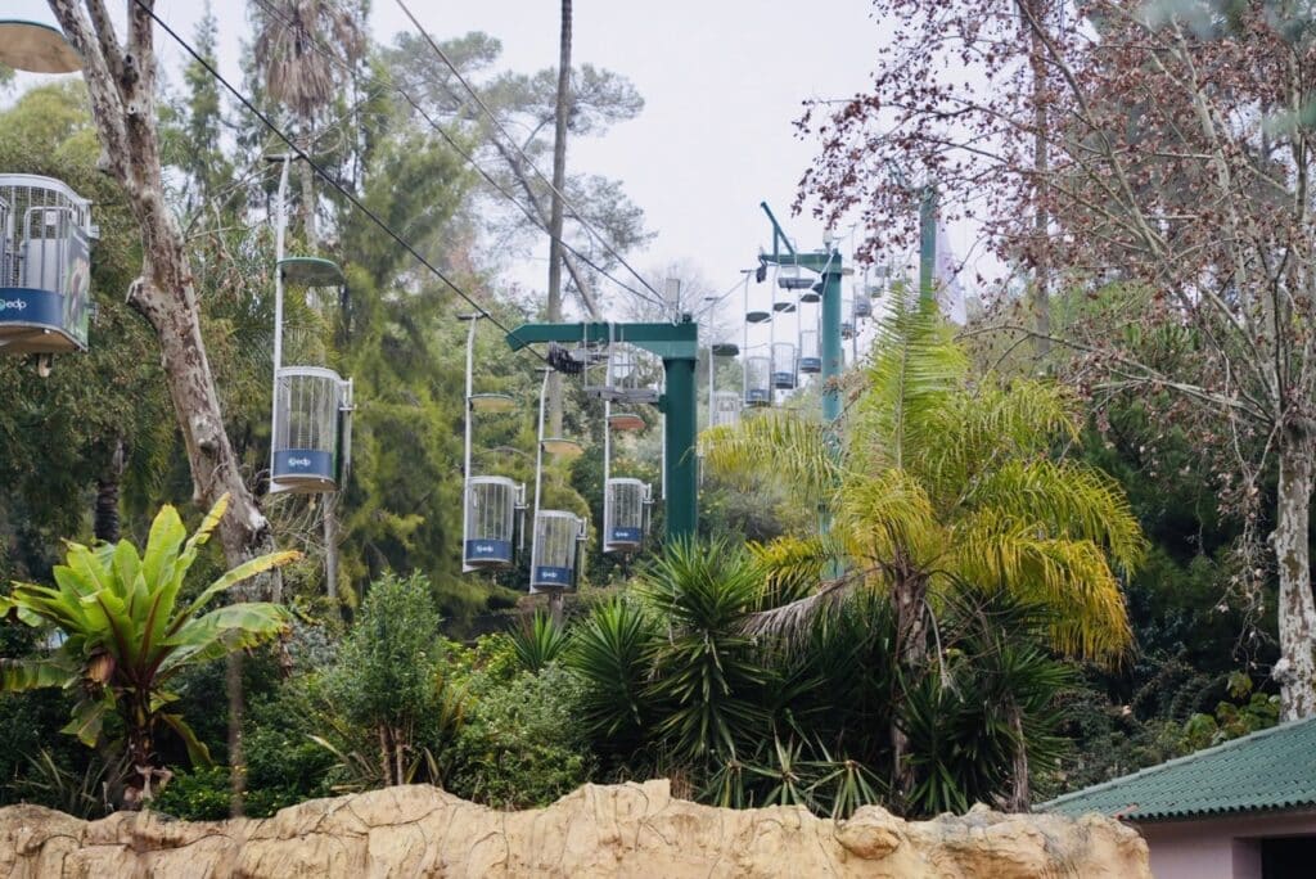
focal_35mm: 107
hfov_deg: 19.1
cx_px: 658
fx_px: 3913
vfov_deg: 12.8
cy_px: 440
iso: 800
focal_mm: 107
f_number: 4.5
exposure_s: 1/160
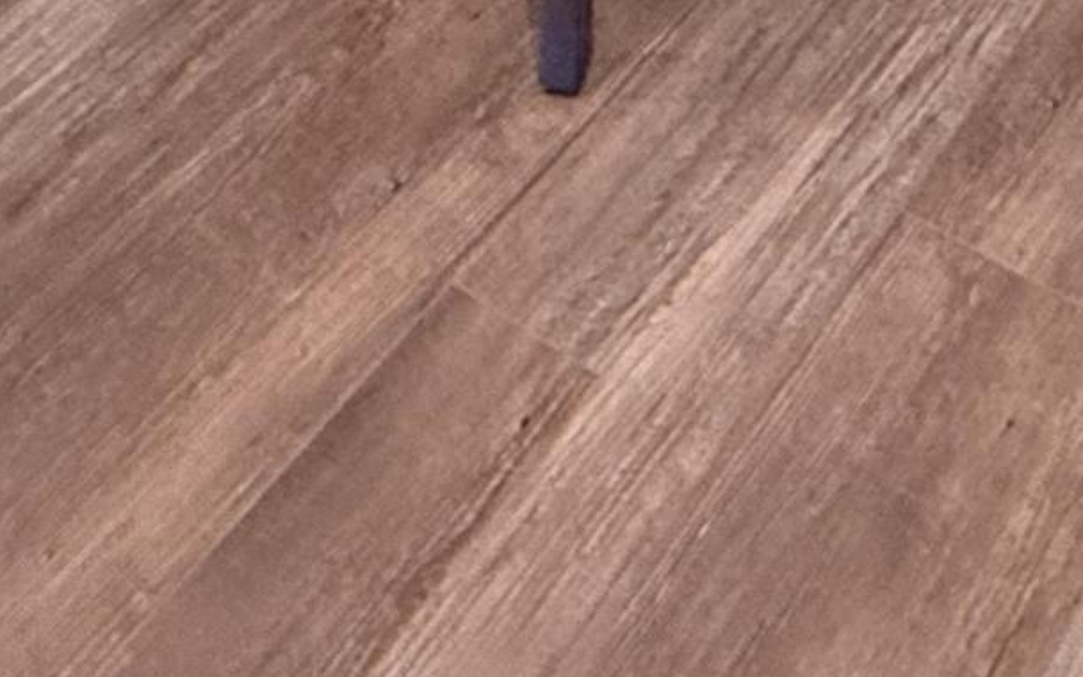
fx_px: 2214
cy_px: -1058
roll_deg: +0.6
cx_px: 910
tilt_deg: -18.9
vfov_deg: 12.5
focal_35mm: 75
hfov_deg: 26.8
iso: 500
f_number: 2.2
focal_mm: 2.22
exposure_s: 1/60
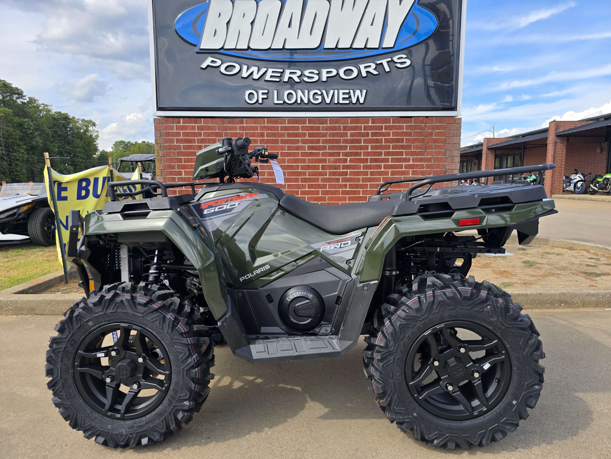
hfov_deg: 73.9
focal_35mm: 23
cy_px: 230
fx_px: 406
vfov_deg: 58.9
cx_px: 306
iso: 12
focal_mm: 6.3
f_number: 1.7
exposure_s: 1/393
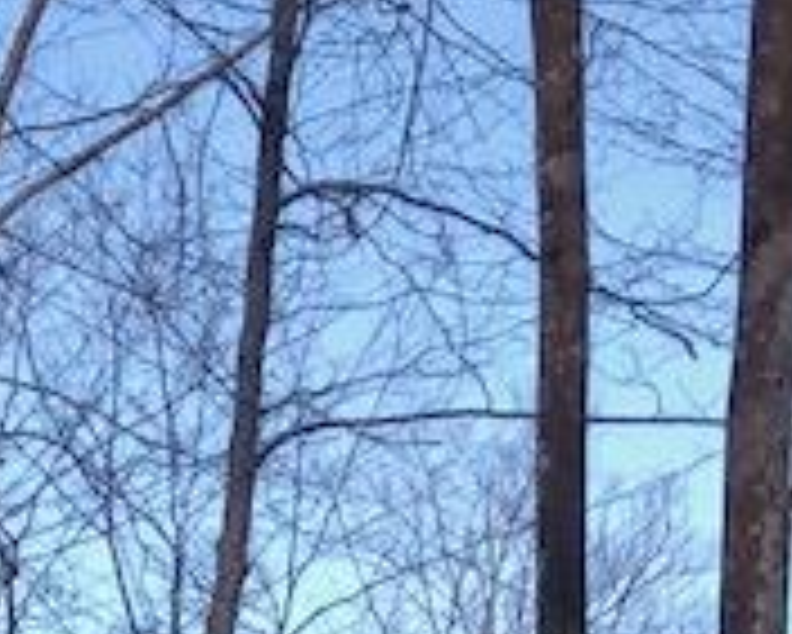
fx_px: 4667
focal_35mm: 199
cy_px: 1924
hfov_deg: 9.7
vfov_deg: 7.0
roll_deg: -0.8
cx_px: 405
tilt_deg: -0.2
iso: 20
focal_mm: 3.99
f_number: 1.8
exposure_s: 1/348
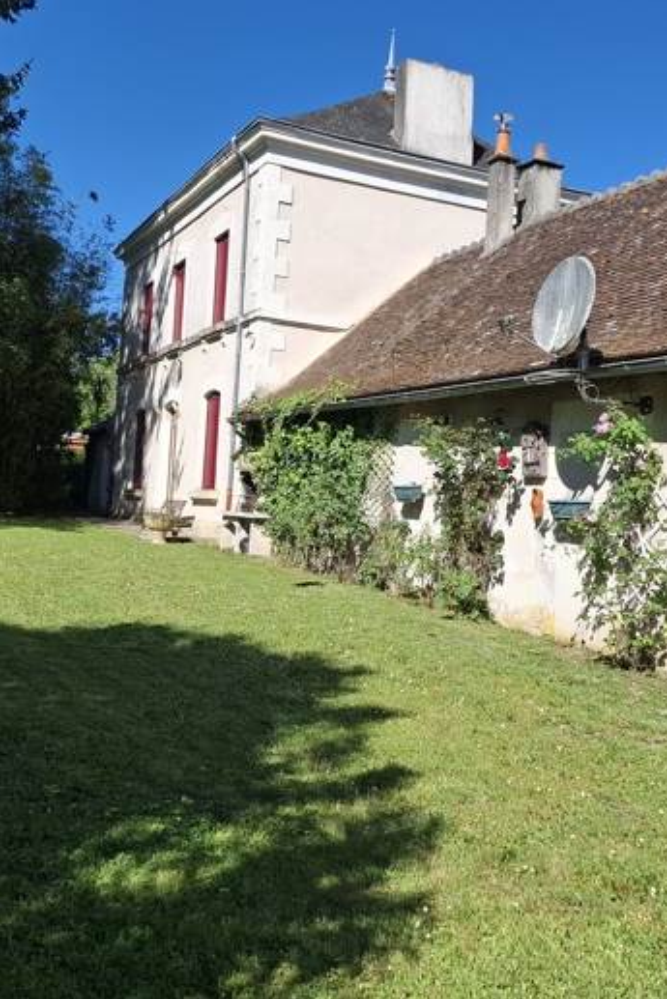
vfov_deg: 51.7
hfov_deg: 35.5
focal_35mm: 37
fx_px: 1028
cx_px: 462
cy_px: 421
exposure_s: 1/1406
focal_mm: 5.54
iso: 50
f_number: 1.8
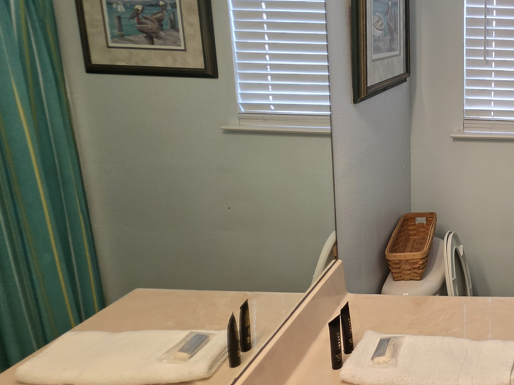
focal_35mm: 28
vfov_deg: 49.0
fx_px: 416
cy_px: 131
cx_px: 530
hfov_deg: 49.7
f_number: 1.9
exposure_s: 1/120
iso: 50
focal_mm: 2.2
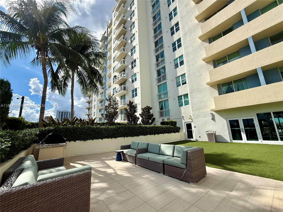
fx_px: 114
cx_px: 142
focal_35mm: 14
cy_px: 106
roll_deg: +2.1
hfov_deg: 102.1
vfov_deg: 85.7
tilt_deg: +12.3
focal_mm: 2.22
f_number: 2.2
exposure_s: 1/3663
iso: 50
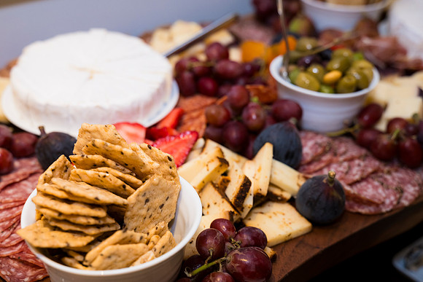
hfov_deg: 41.9
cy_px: 141
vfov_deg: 28.7
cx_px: 212
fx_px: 552
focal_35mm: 47
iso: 800
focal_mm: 47
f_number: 4.5
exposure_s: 1/80
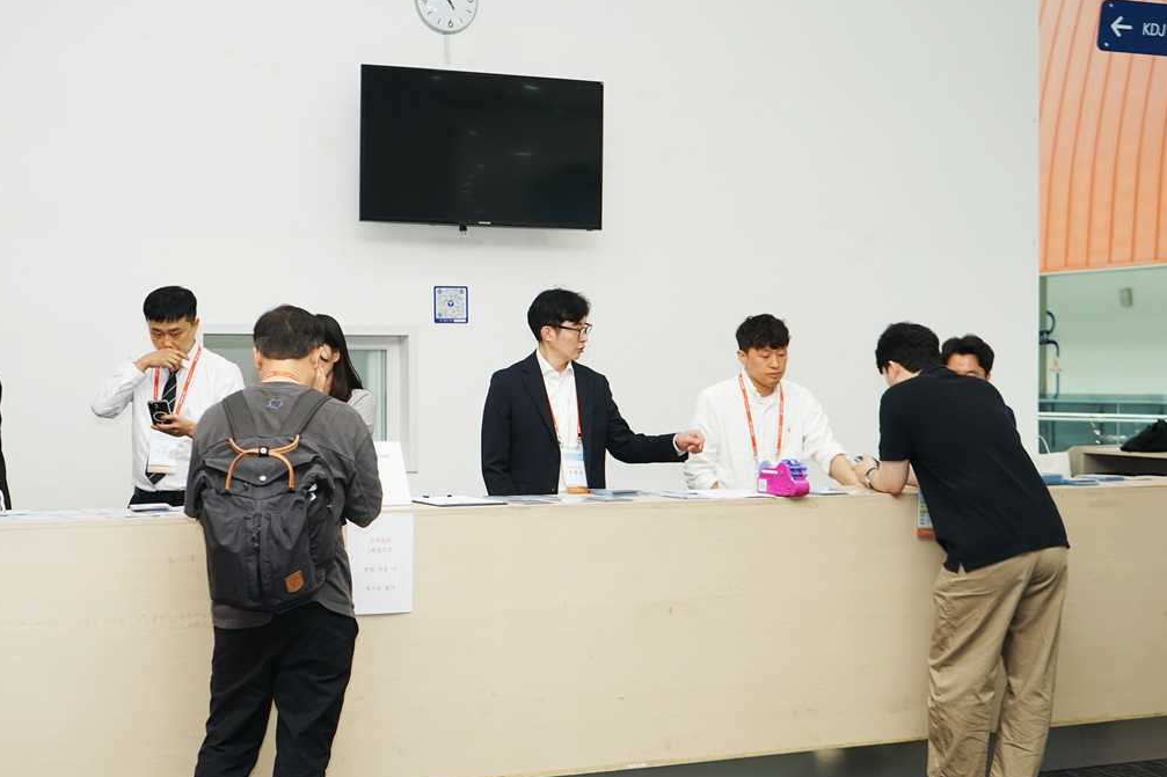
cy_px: 396
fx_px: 1815
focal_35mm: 56
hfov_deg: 35.6
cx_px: 494
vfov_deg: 24.2
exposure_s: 1/200
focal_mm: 47
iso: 400
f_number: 4.5
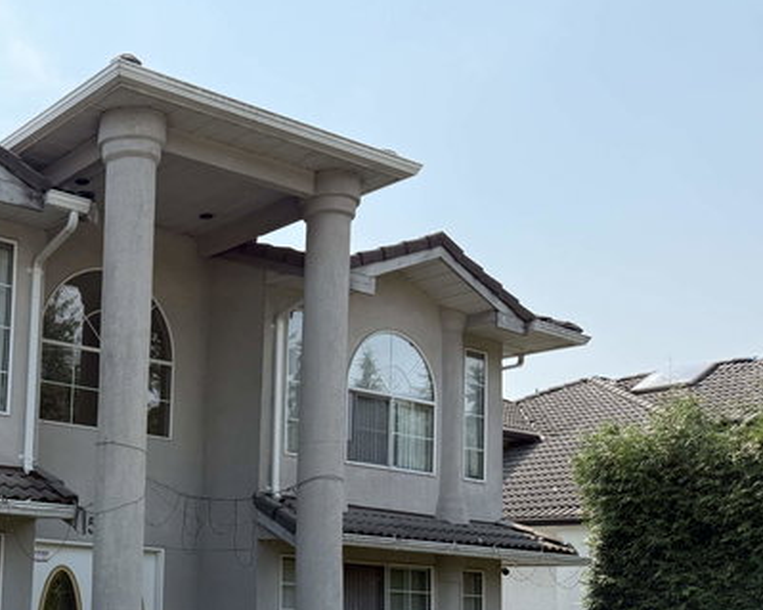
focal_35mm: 47
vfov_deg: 31.3
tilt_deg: +5.8
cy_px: 488
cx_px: 44
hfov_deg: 36.5
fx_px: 1061
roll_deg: -1.0
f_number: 1.78
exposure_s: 1/4167
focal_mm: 6.76
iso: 100
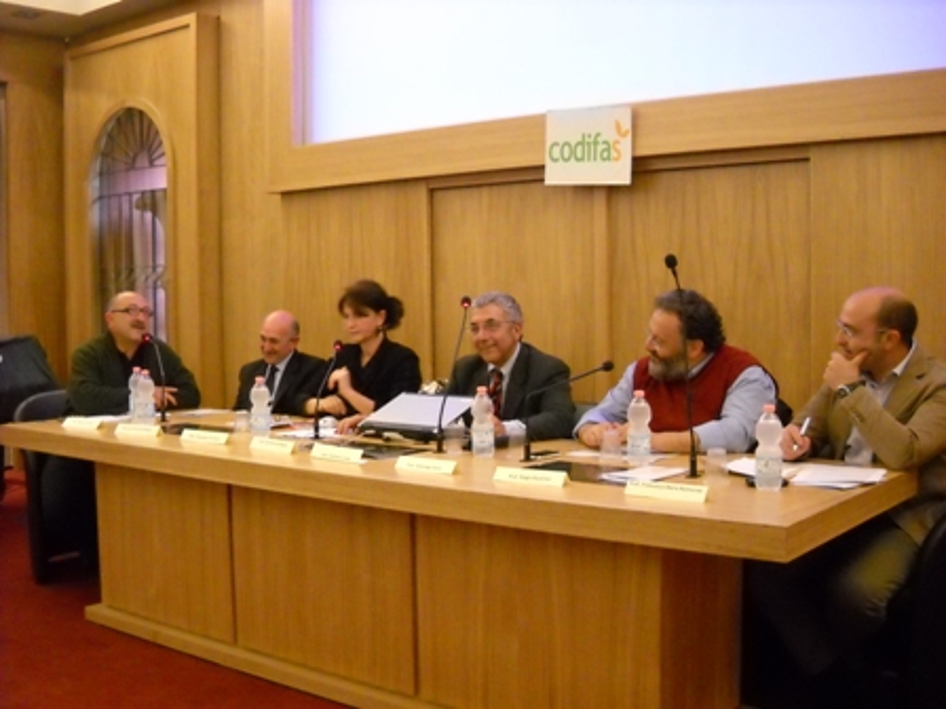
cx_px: 473
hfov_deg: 45.8
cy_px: 354
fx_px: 1120
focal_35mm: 41
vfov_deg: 35.1
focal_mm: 6.72
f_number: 3.1
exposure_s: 1/23
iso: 800
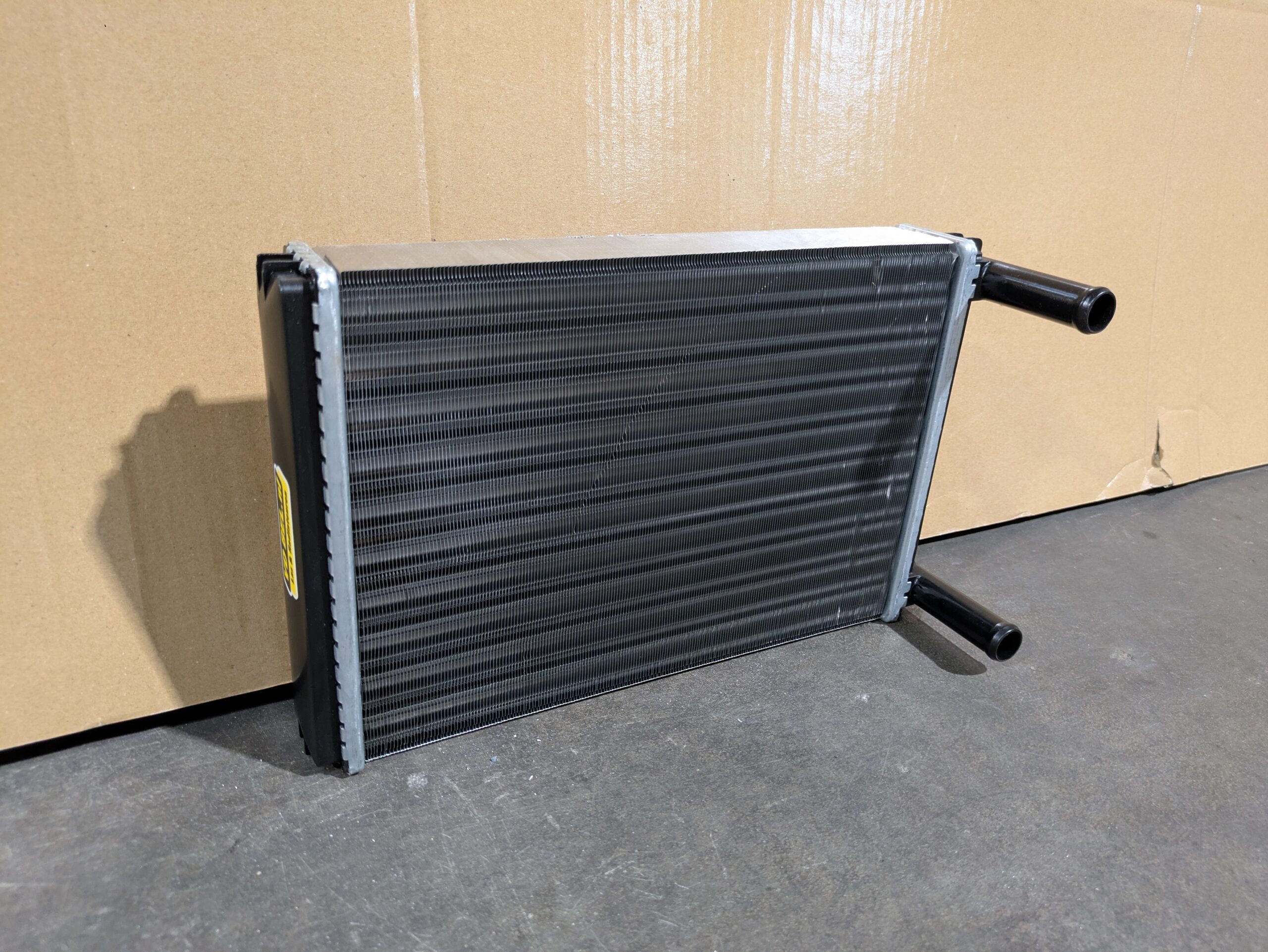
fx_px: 916
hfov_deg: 69.4
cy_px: 476
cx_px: 634
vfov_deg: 54.9
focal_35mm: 25
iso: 487
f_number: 1.89
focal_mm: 5.43
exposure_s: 1/25
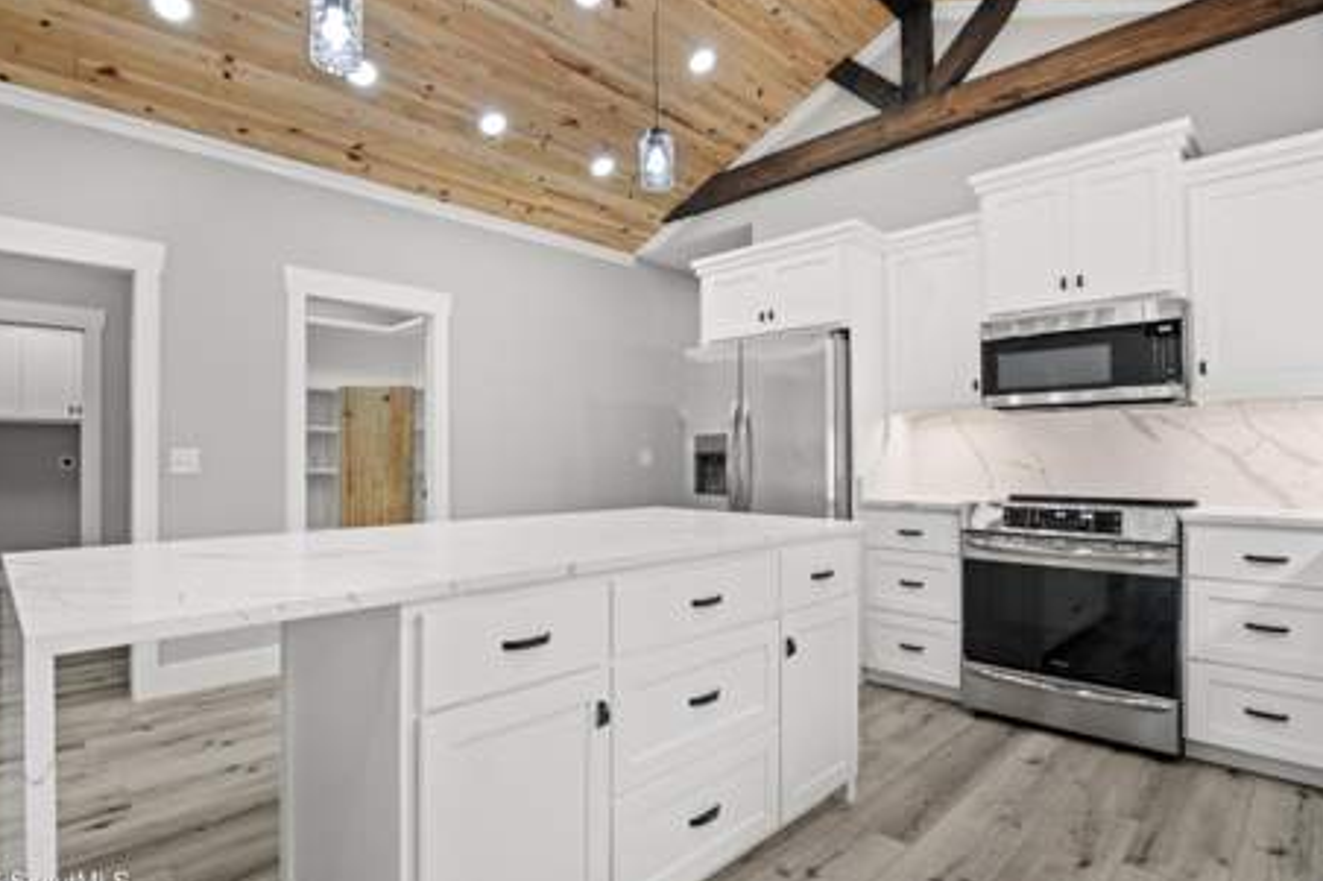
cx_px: 623
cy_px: 457
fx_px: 644
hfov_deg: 91.4
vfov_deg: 68.7
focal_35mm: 18
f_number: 7.1
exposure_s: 1/6
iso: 250
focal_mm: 11
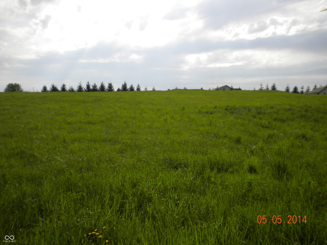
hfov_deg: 52.6
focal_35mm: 35
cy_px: 122
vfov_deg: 40.7
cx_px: 164
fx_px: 331
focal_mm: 6.3
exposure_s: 1/810
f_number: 4.6
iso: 80
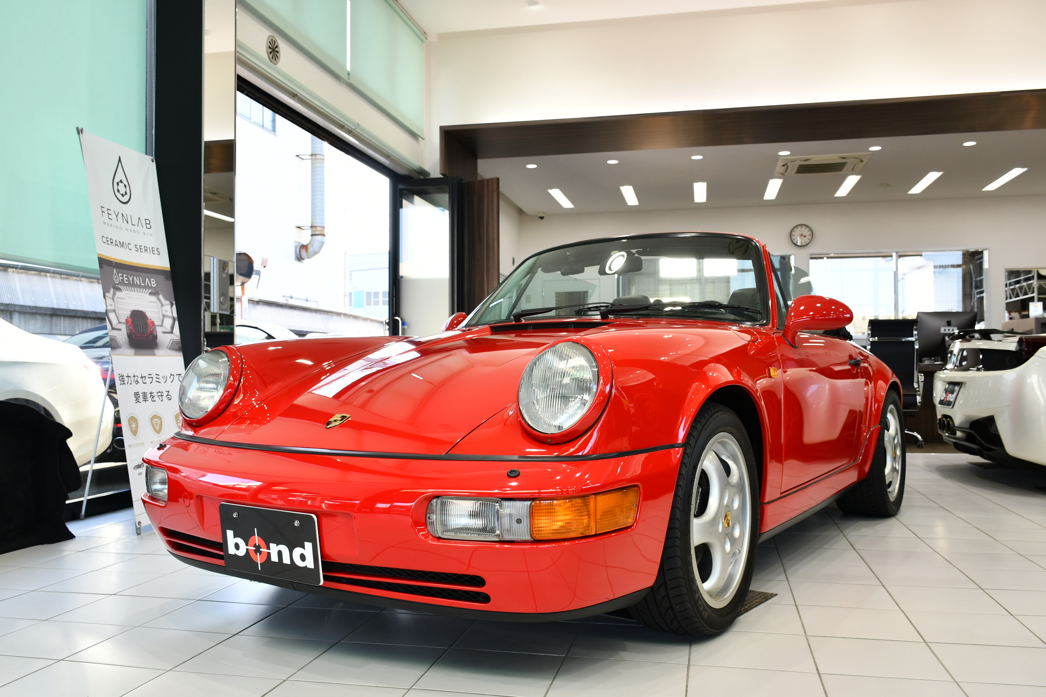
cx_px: 525
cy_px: 357
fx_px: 901
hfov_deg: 60.3
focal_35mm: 31
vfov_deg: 42.3
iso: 250
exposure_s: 1/100
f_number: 5
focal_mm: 20
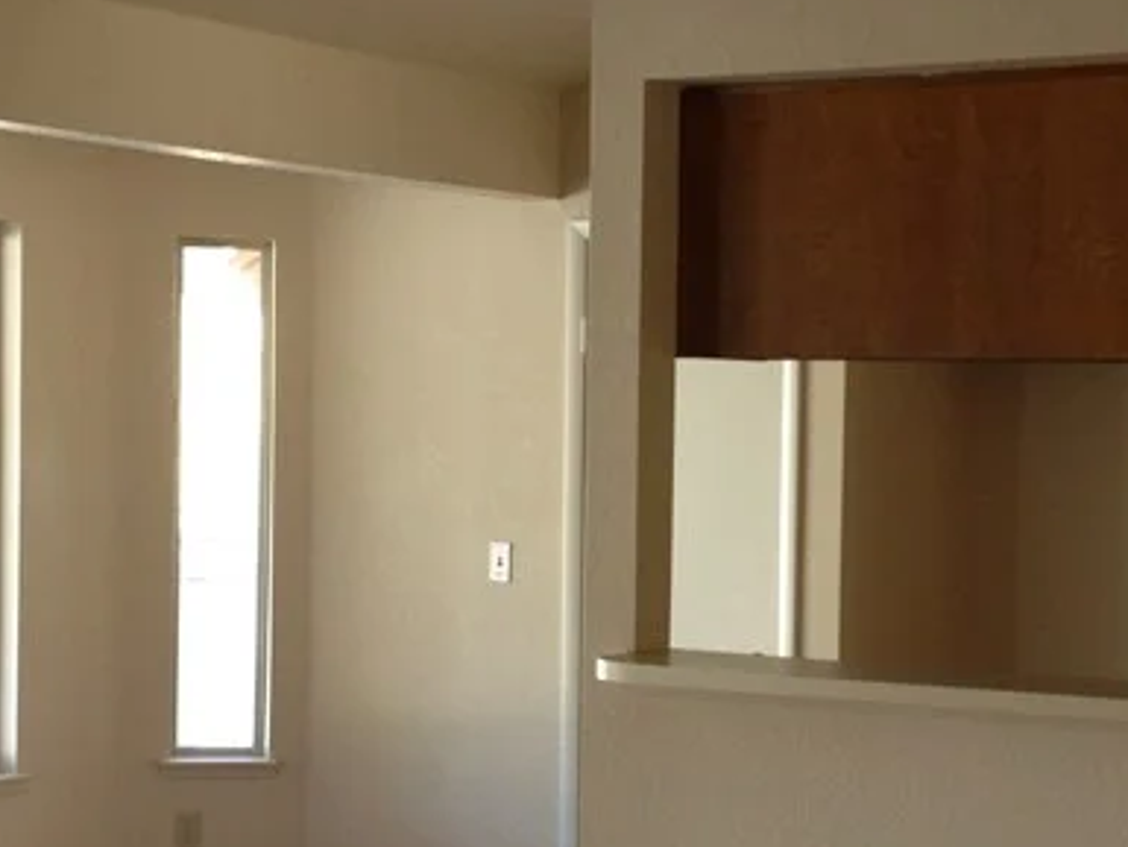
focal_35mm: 93
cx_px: 674
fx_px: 3031
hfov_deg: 21.1
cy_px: 586
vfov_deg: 15.9
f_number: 2.4
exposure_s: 1/40
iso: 80
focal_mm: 4.28
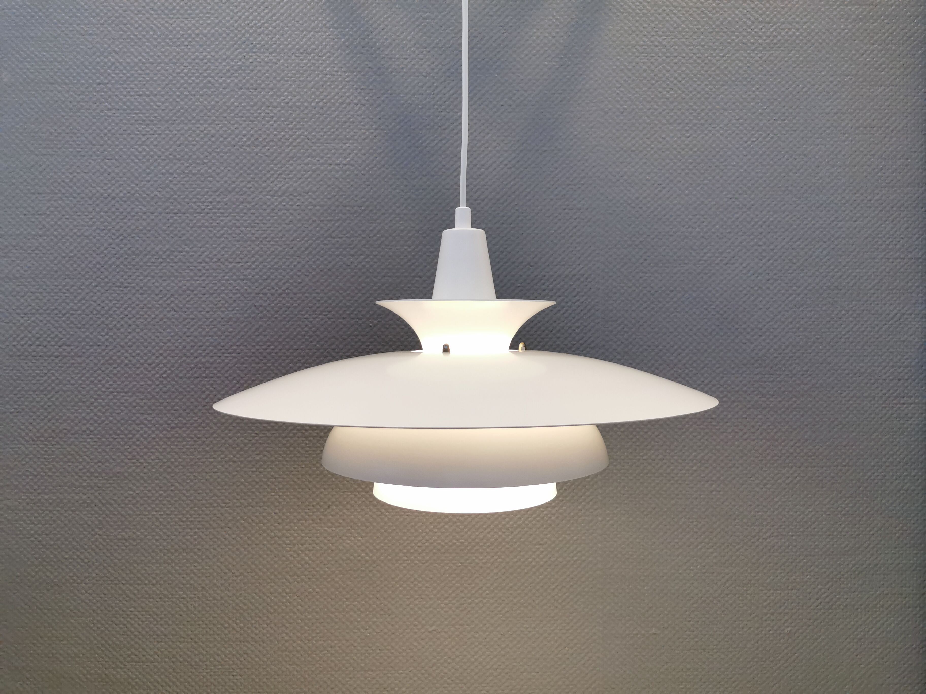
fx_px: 722
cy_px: 347
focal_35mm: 27
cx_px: 463
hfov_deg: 65.3
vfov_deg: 51.4
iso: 160
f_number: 1.6
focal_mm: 5.56
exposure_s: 1/100
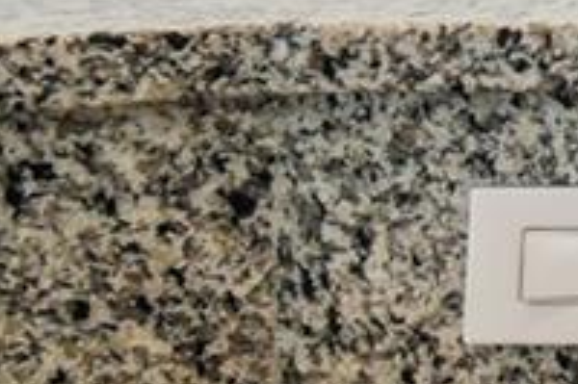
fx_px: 1925
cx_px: 1985
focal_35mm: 120
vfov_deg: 11.1
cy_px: -136
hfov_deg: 9.7
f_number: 7.1
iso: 100
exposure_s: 1/5
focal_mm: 10
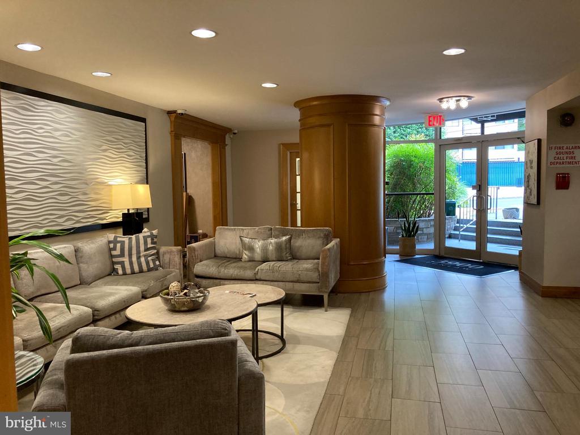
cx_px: 290
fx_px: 469
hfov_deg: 63.4
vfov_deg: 49.7
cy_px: 218
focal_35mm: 28
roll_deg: +0.8
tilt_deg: -3.9
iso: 250
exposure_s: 1/60
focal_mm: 3.99
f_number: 1.8
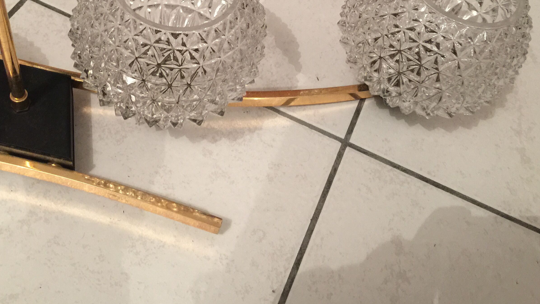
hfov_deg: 47.2
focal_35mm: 43
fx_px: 616
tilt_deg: -50.2
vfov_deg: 27.0
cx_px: 227
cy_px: 46
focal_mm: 4.15
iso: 125
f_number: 2.2
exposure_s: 1/8
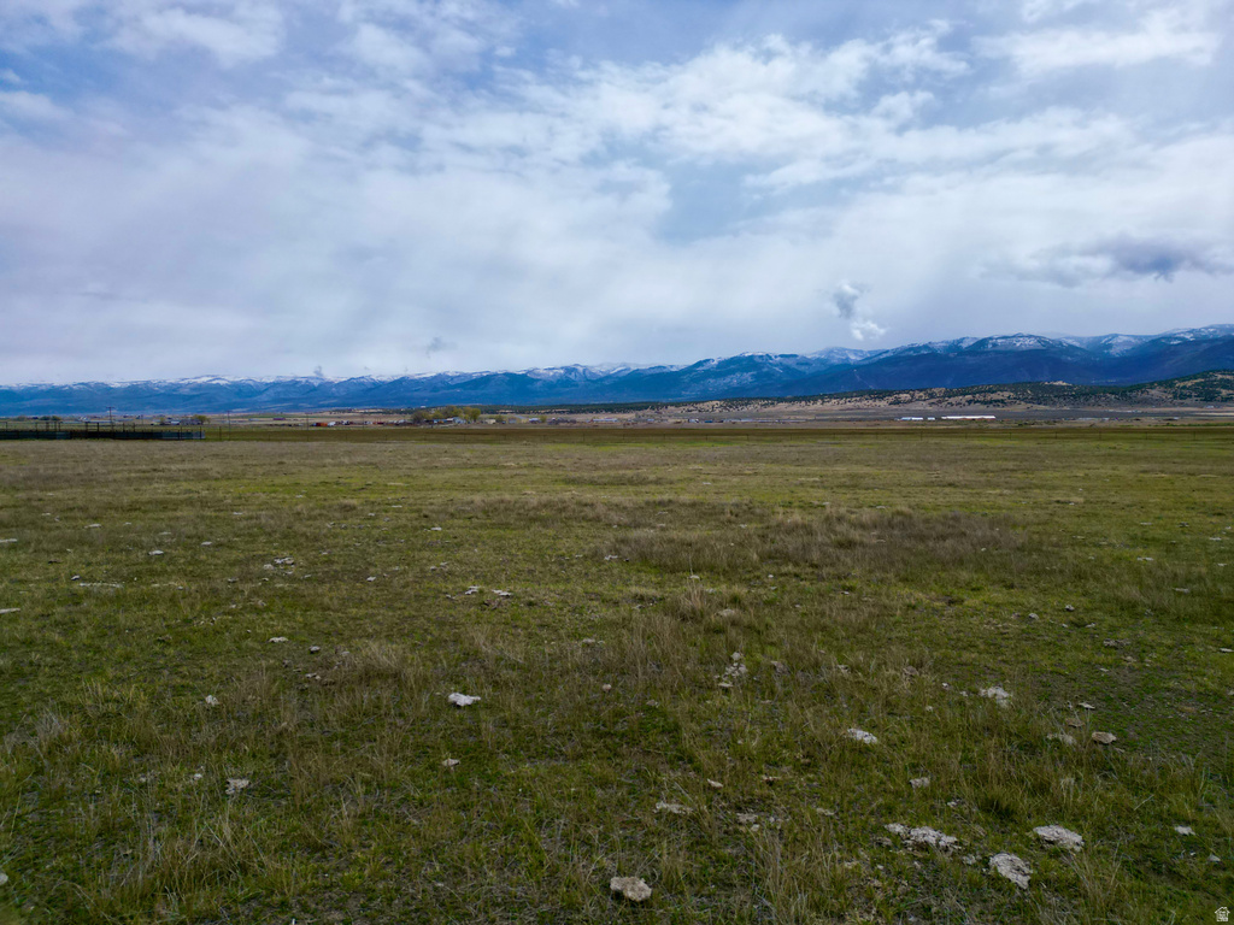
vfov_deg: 56.8
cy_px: 462
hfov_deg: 71.6
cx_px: 617
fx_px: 856
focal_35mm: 24
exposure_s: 1/5000
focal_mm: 6.72
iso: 120
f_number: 1.7
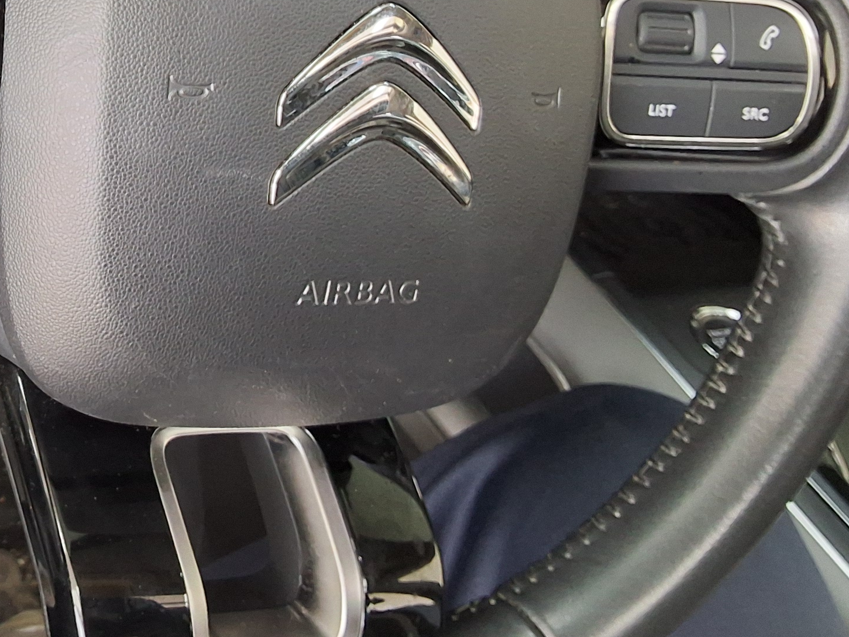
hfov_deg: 28.1
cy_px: 15
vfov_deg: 22.5
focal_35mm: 63
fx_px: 1545
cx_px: -73
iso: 160
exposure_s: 1/40
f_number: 1.9
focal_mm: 2.91
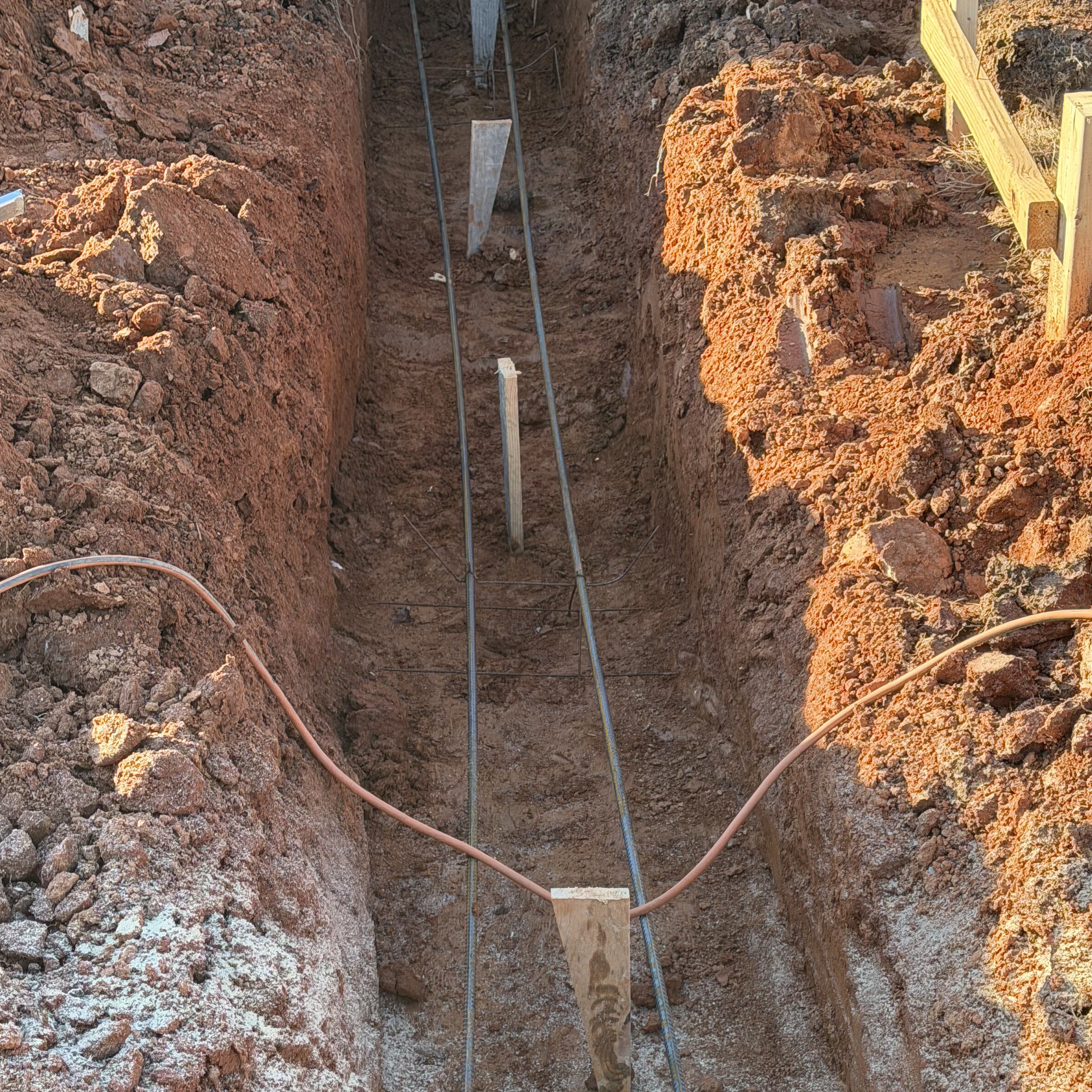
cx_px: 610
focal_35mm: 72
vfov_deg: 23.8
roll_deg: +1.4
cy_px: 755
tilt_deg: -30.1
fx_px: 2570
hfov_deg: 24.0
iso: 80
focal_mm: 6.76
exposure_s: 1/466
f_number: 1.78
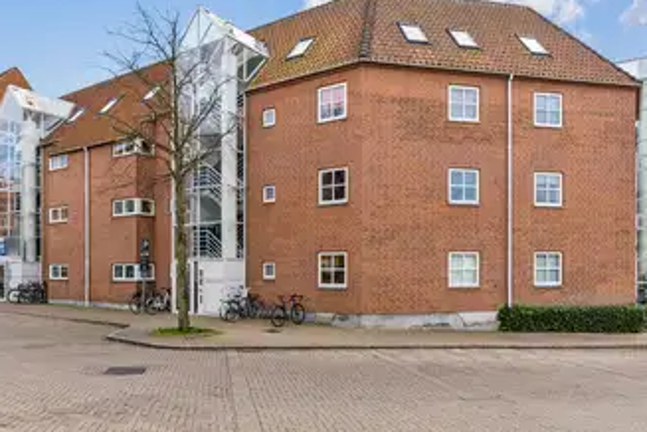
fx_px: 485
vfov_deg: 47.9
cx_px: 319
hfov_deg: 67.4
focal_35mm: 27
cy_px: 208
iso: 200
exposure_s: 1/125
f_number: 8
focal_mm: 14
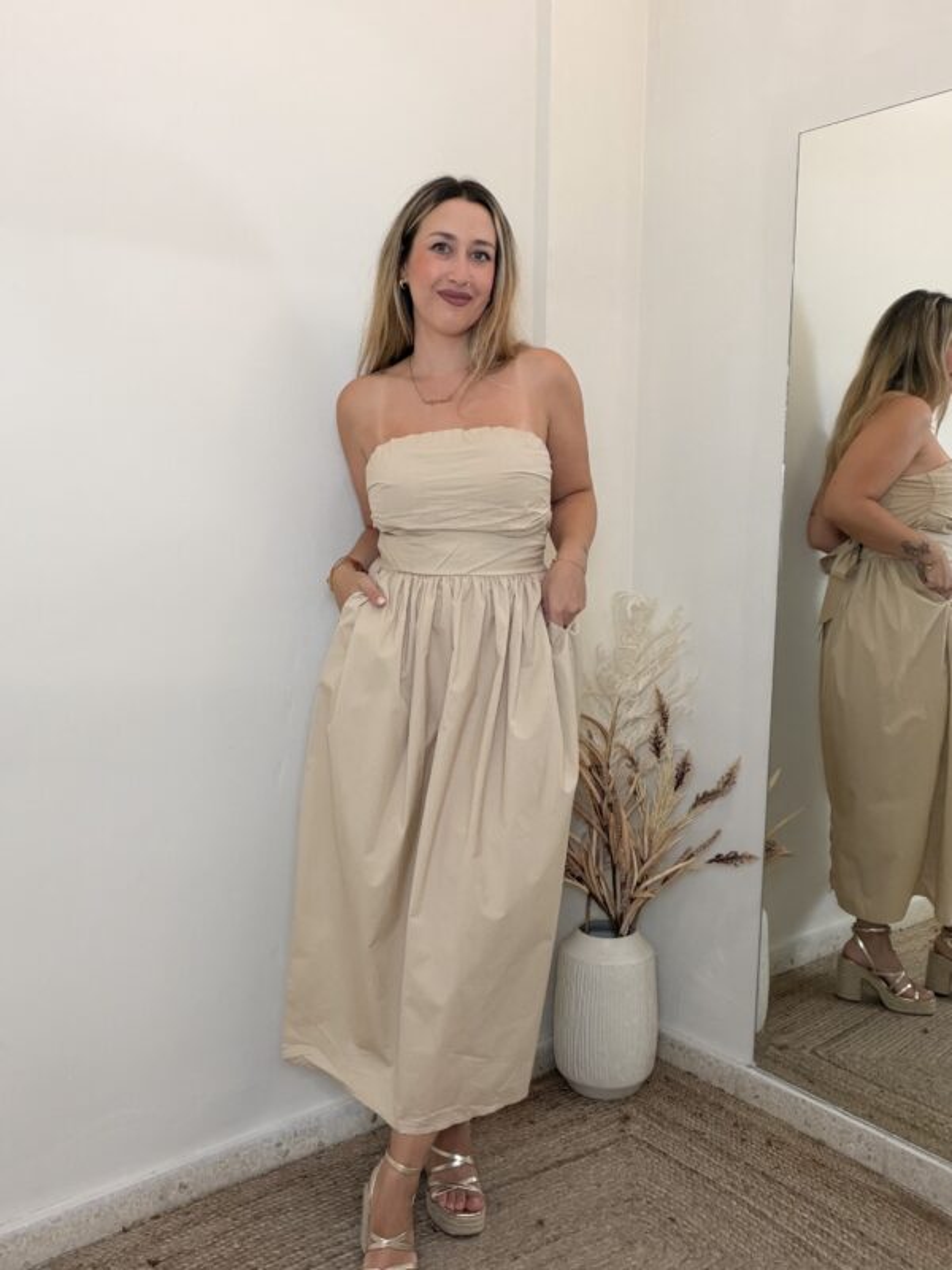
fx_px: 1100
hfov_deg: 46.8
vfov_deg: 60.0
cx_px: 476
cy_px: 635
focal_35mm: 30
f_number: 1.9
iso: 100
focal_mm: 2.71
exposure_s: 1/60
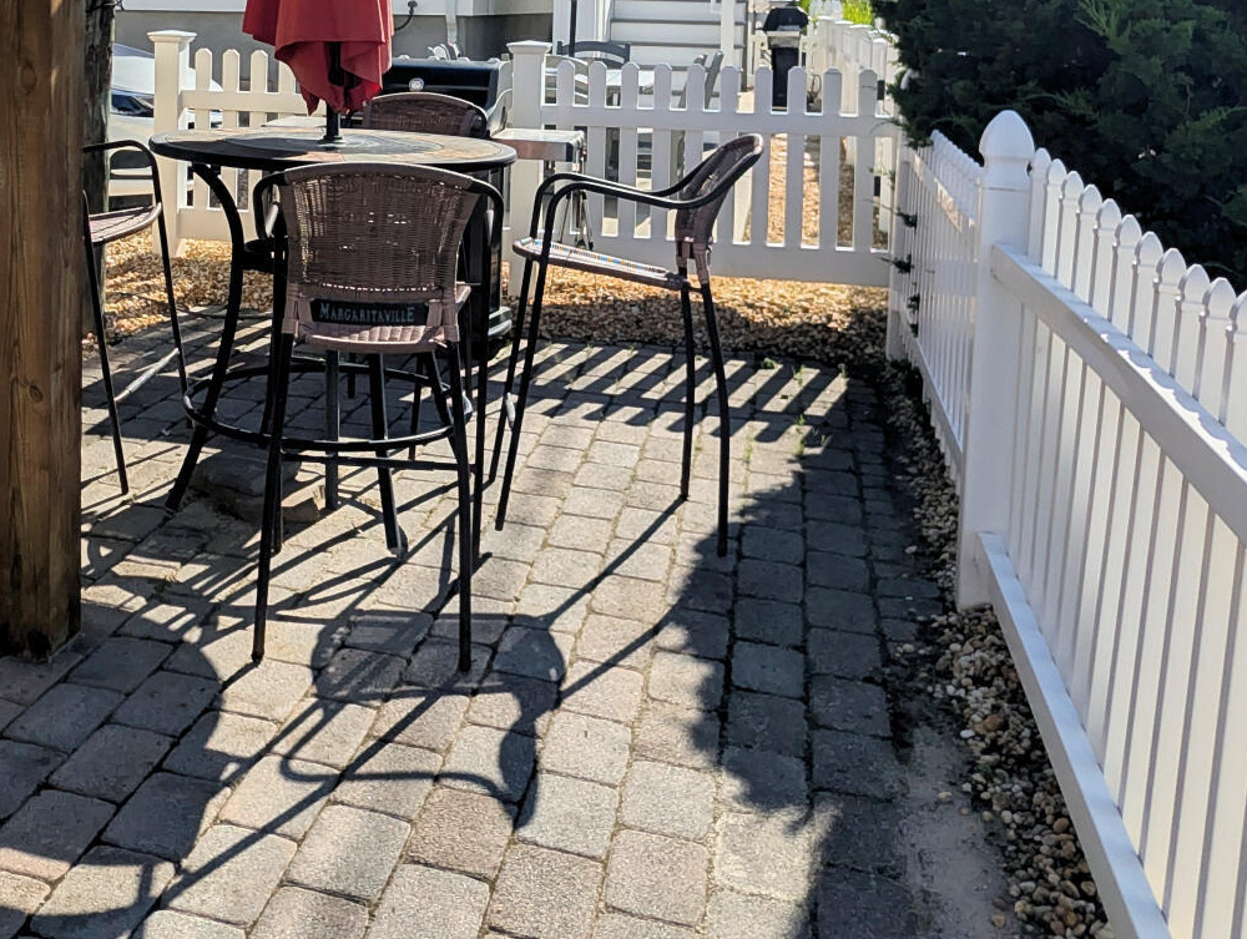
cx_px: 329
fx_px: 1299
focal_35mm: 36
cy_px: 46
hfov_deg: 49.5
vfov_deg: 36.5
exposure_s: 1/8130
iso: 45
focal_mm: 2.02
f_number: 1.7
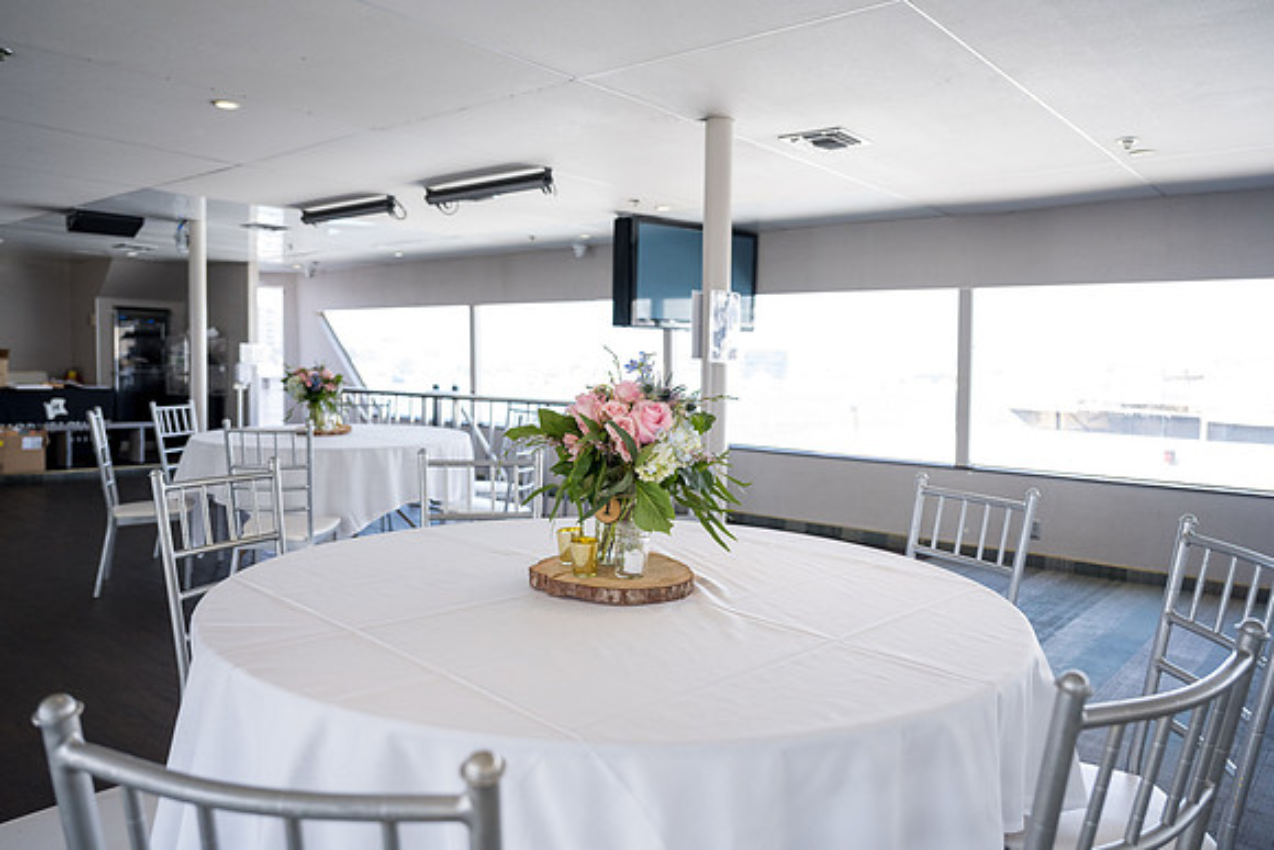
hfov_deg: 68.4
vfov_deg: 48.8
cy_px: 425
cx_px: 637
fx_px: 938
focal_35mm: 26
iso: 500
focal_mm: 26.5
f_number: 3.2
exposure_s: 1/400
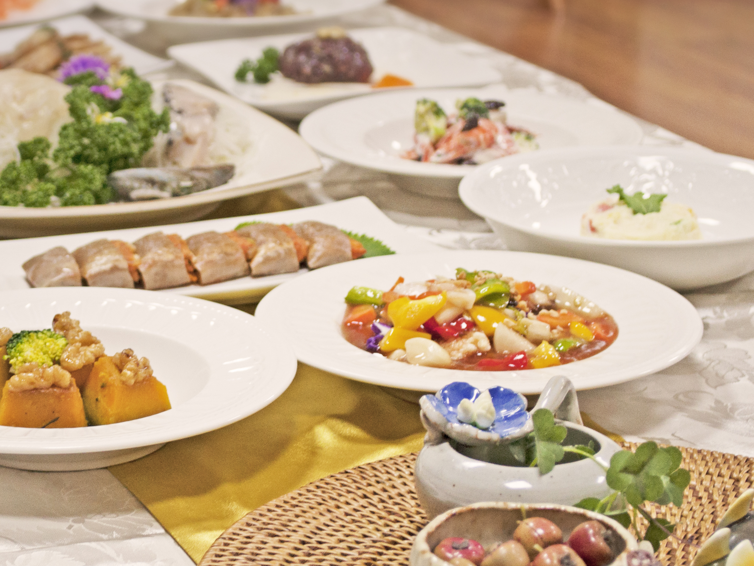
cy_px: 272
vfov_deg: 14.4
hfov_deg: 18.9
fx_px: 2243
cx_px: 176
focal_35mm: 103
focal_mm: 42
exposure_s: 1/60
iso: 500
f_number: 5.3
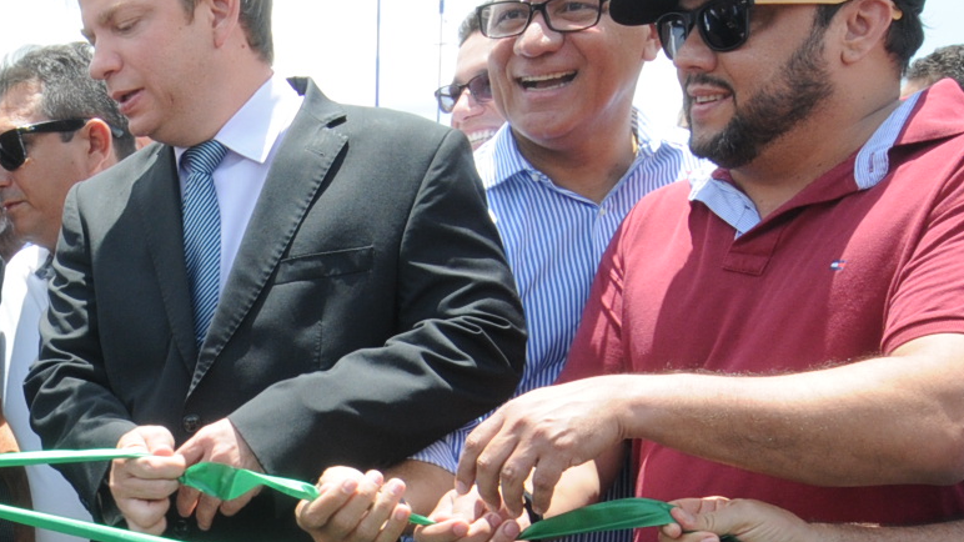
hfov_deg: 31.2
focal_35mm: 61
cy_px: 568
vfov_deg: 19.1
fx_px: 1559
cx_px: -46
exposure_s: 1/320
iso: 400
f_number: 9
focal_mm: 14
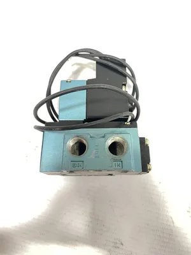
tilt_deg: -82.6
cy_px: 128
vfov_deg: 67.3
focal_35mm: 26
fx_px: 191
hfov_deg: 53.1
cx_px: 96
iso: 400
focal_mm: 4.2
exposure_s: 1/40
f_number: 1.6
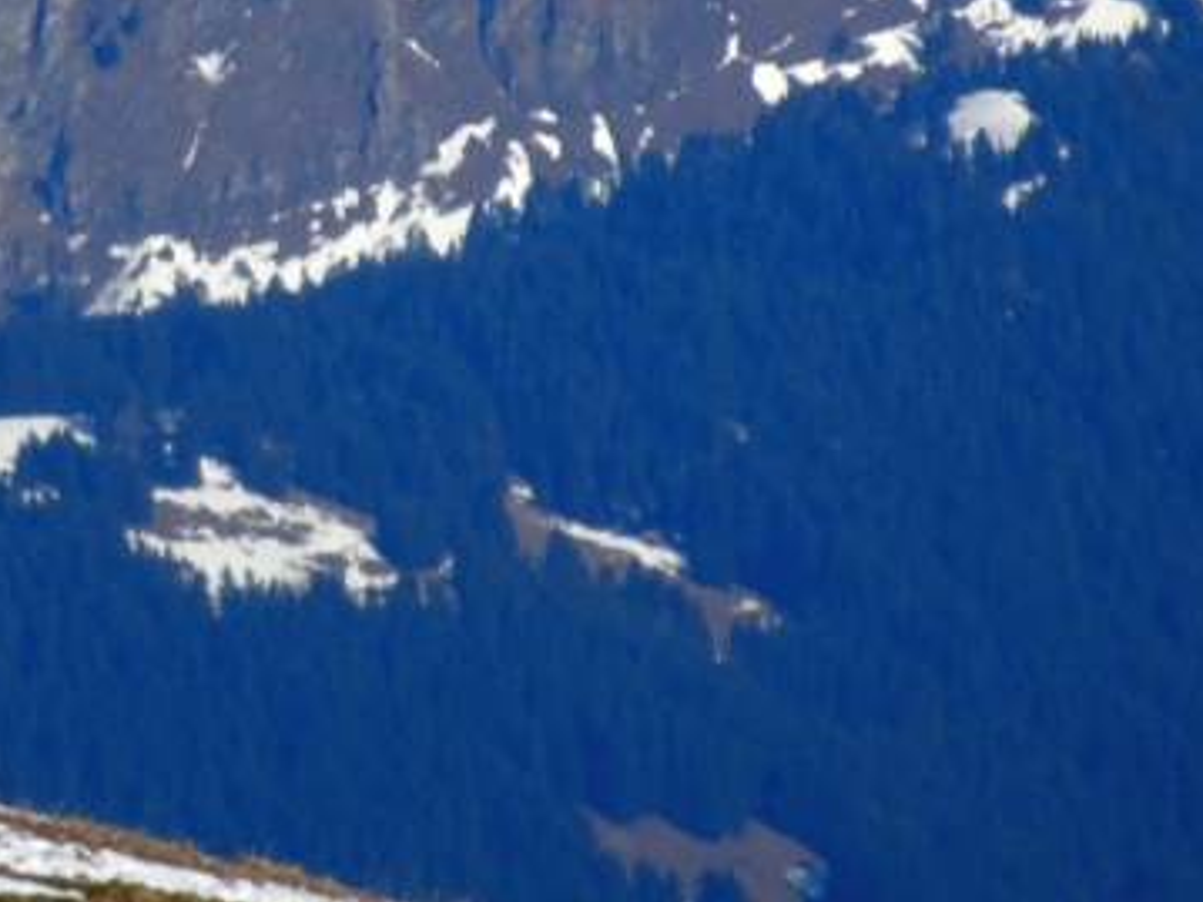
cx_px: 466
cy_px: 141
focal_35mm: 1604
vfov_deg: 0.9
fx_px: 55725
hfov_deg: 1.2
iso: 80
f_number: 6.4
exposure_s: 1/500
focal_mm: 123
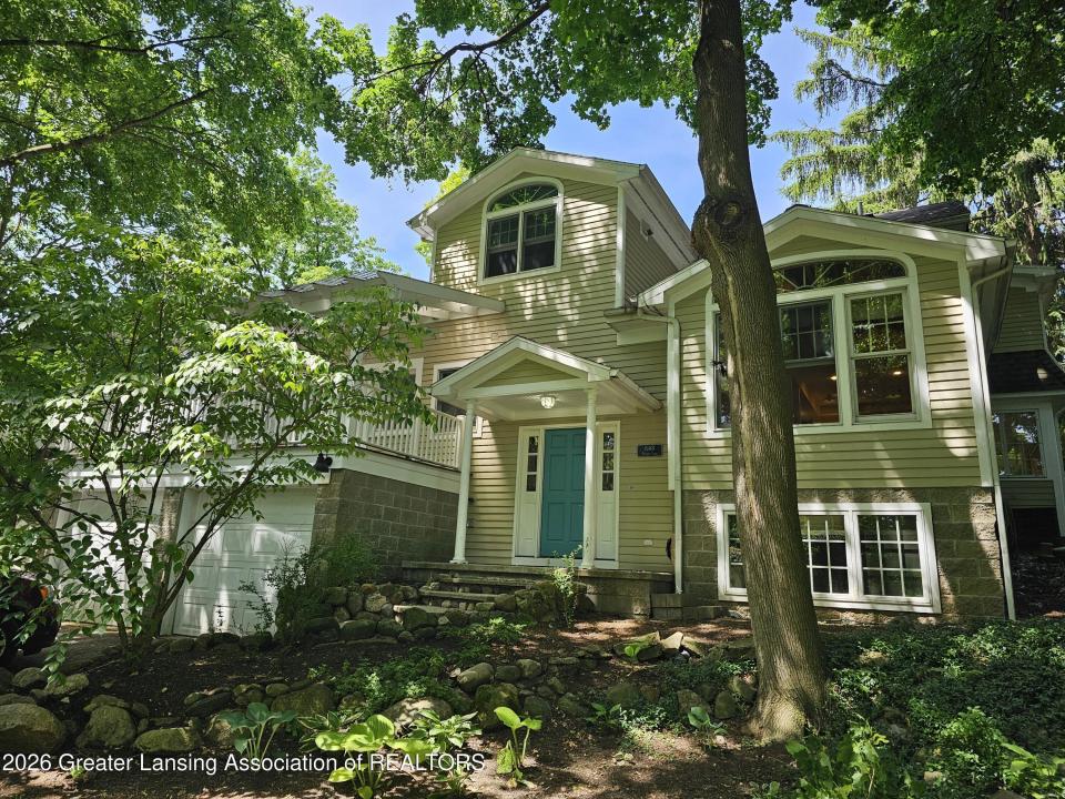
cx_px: 532
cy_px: 400
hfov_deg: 73.9
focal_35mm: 23
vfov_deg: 58.9
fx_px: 708
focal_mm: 6.3
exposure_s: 1/180
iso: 16
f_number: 1.7
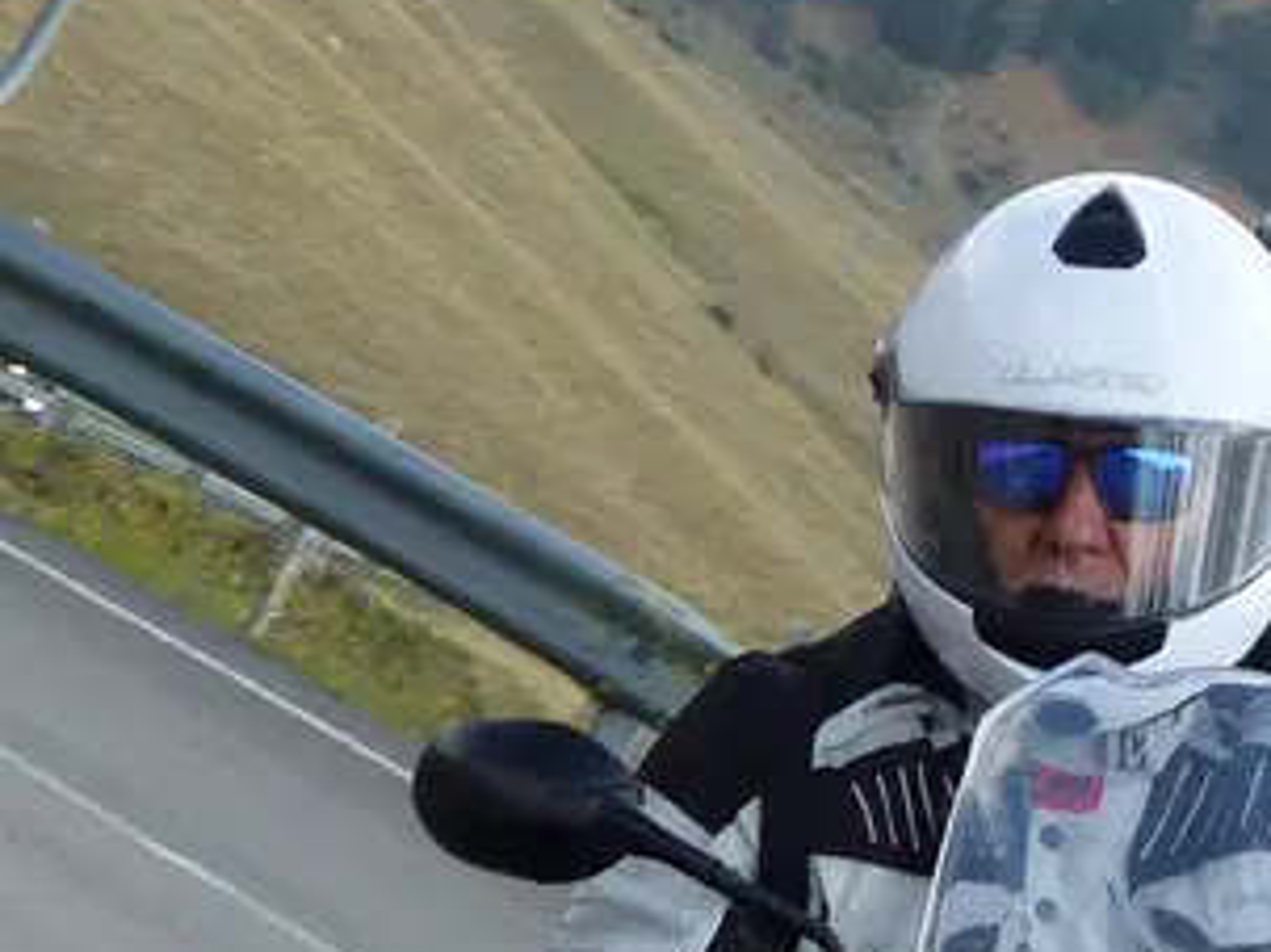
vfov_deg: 4.2
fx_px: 12956
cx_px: 1611
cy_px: 1589
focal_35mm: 353
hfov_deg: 5.6
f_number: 4
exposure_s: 1/400
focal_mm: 15
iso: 100
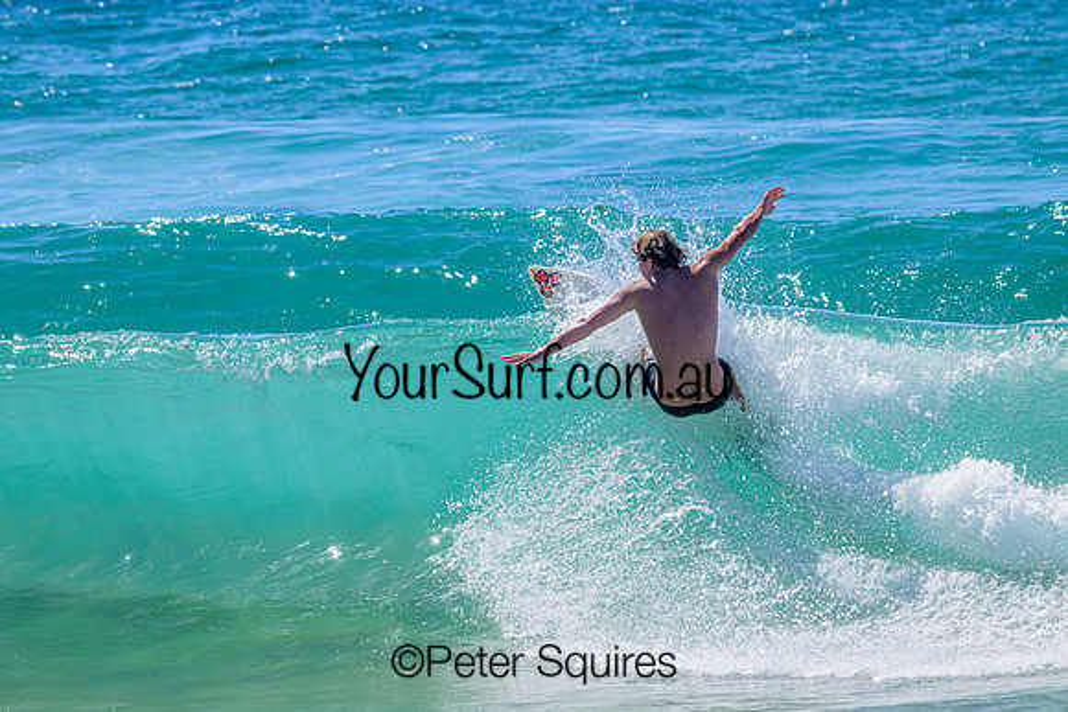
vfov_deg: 3.6
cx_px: 534
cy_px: 356
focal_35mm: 380
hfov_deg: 5.4
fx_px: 11275
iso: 640
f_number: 11
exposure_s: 1/2000
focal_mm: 380
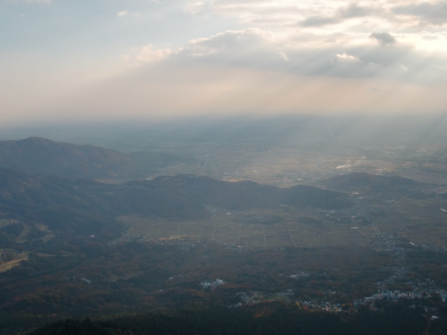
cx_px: 224
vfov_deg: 37.7
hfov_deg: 49.0
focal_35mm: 38
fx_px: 491
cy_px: 168
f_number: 3.9
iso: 64
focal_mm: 6.66
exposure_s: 1/500
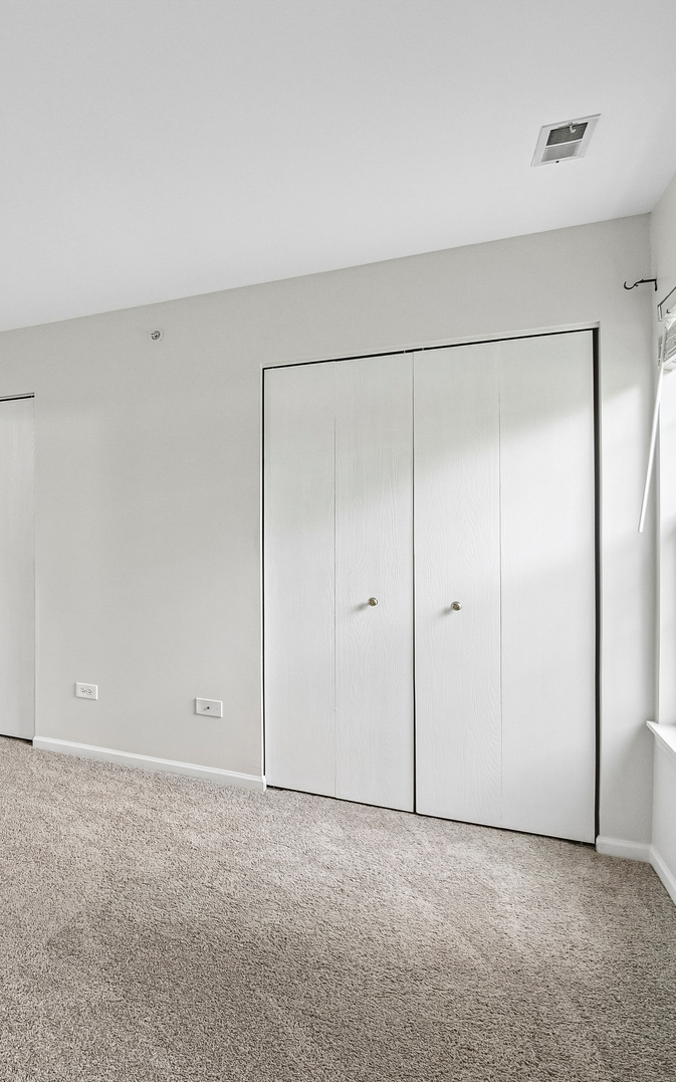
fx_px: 678
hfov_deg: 42.0
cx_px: -67
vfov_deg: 77.2
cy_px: 540
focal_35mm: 23
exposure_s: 1/15
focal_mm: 10
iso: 220
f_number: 8
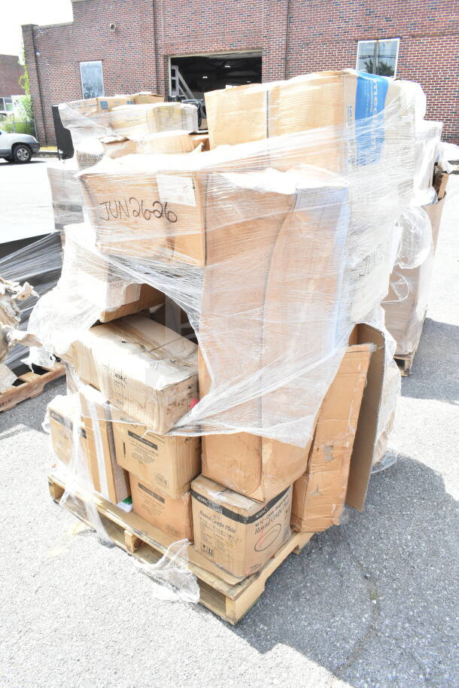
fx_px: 516
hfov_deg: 48.0
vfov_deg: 67.4
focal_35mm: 27
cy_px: 344
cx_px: 230
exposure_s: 1/500
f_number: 11
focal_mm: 18
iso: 1600
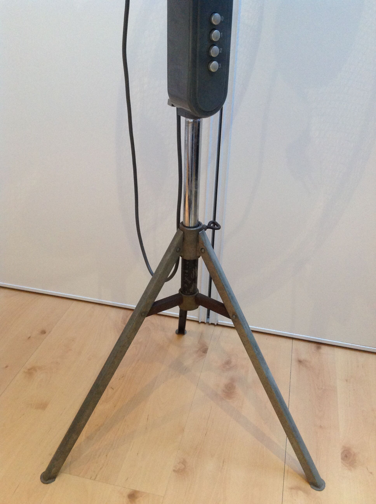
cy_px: 252
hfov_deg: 40.6
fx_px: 508
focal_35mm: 35
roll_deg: -0.1
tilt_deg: -28.8
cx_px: 188
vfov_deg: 52.7
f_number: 2.4
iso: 250
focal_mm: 4.28
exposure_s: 1/15
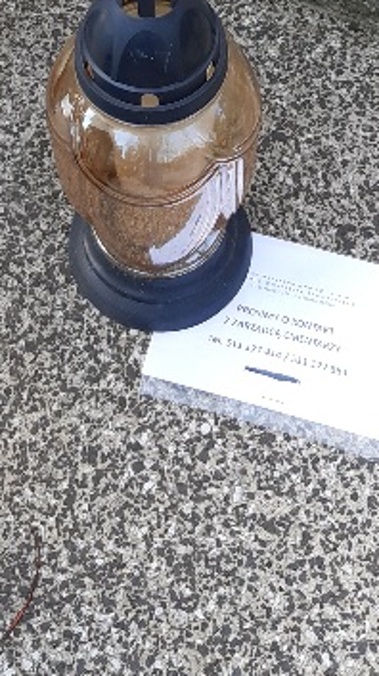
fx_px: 1325
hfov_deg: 16.2
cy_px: -22
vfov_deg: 26.8
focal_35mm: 74
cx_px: 125
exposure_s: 1/222
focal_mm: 3.92
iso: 40
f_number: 1.7
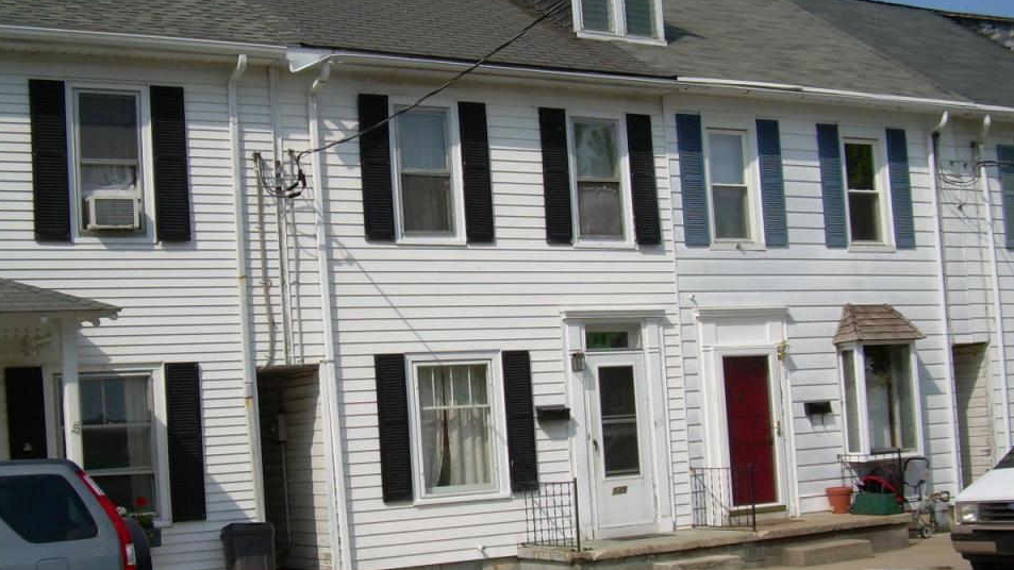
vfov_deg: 21.8
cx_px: 483
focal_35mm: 55
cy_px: 361
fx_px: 1479
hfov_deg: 37.8
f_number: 3
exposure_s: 1/1297
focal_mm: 7.7
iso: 50
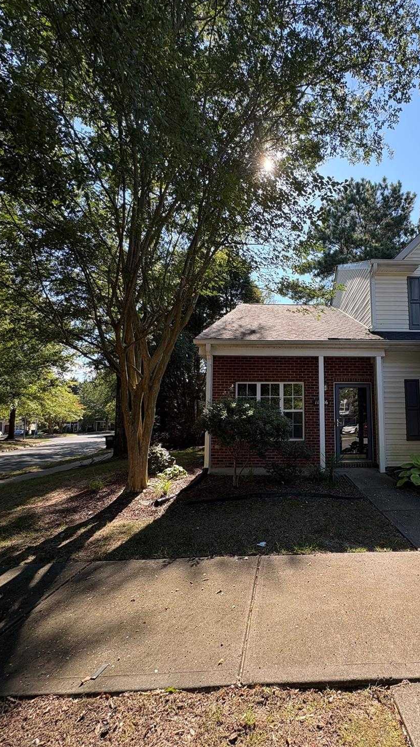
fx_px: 317
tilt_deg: +6.1
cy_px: 387
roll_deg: +0.0
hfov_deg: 64.8
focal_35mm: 16
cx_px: 291
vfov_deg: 99.3
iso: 64
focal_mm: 2.22
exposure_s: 1/409
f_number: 2.2
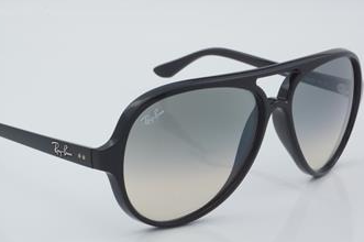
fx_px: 824
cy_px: 126
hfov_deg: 24.9
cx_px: 155
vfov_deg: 16.7
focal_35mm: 82
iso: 100
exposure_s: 1/4
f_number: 32
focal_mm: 45
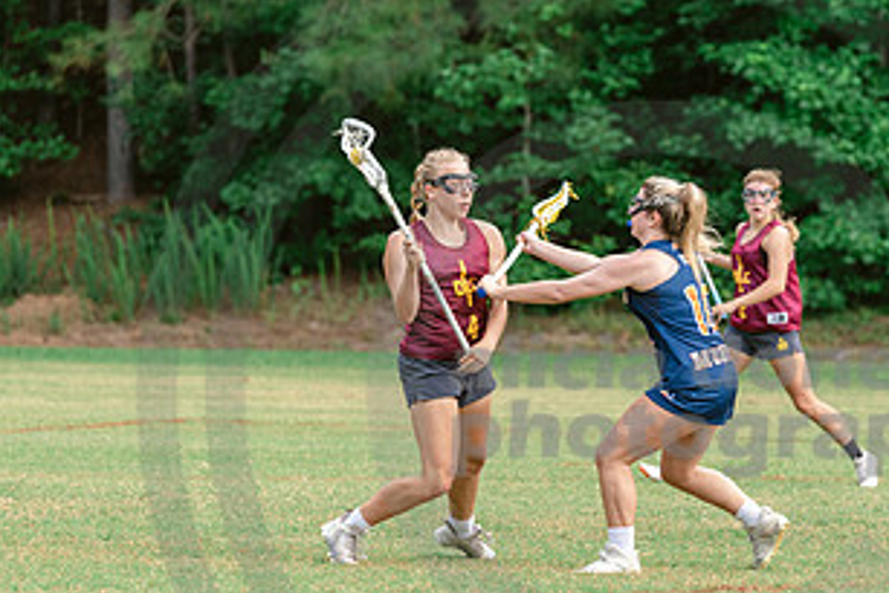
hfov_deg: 5.9
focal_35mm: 350
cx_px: 652
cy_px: 395
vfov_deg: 3.9
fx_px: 8647
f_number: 3.5
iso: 250
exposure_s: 1/800
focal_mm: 185
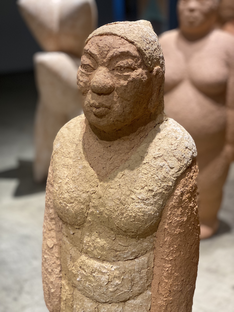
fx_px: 469
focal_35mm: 52
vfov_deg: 36.8
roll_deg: +0.9
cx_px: 117
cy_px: 156
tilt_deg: -17.3
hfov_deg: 28.0
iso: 125
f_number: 2
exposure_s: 1/40
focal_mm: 6
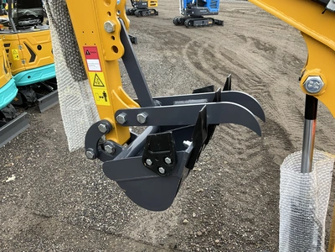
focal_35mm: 29
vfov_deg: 48.2
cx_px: 168
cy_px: 126
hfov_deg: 61.7
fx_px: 281
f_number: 1.8
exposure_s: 1/122
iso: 20
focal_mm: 3
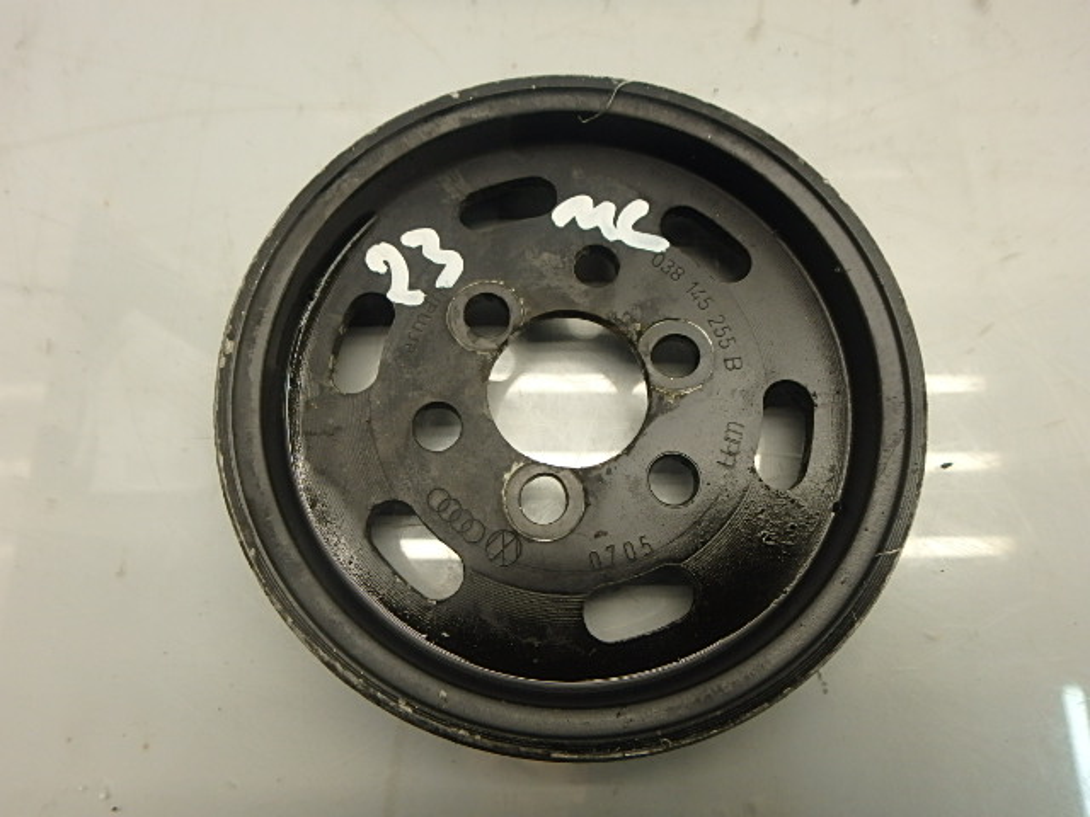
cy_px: 408
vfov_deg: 63.4
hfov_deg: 79.0
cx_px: 545
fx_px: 661
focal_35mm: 21
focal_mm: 3.7
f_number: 3.5
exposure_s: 1/60
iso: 200
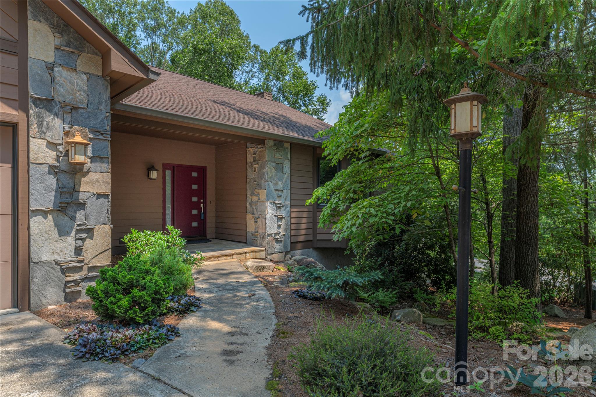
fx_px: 348
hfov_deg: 81.2
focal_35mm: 21
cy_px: 198
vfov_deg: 59.5
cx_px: 298
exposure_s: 1/200
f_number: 7.1
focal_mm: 21
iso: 125
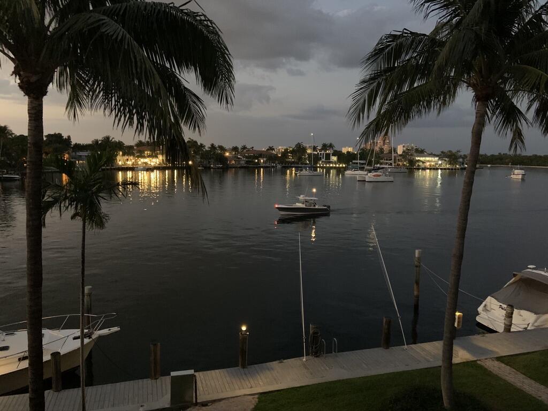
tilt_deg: -5.6
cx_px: 274
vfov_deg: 53.1
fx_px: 412
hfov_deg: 67.3
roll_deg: -0.4
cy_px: 206
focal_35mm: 26
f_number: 1.8
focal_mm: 4.25
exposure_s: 1/15
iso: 800
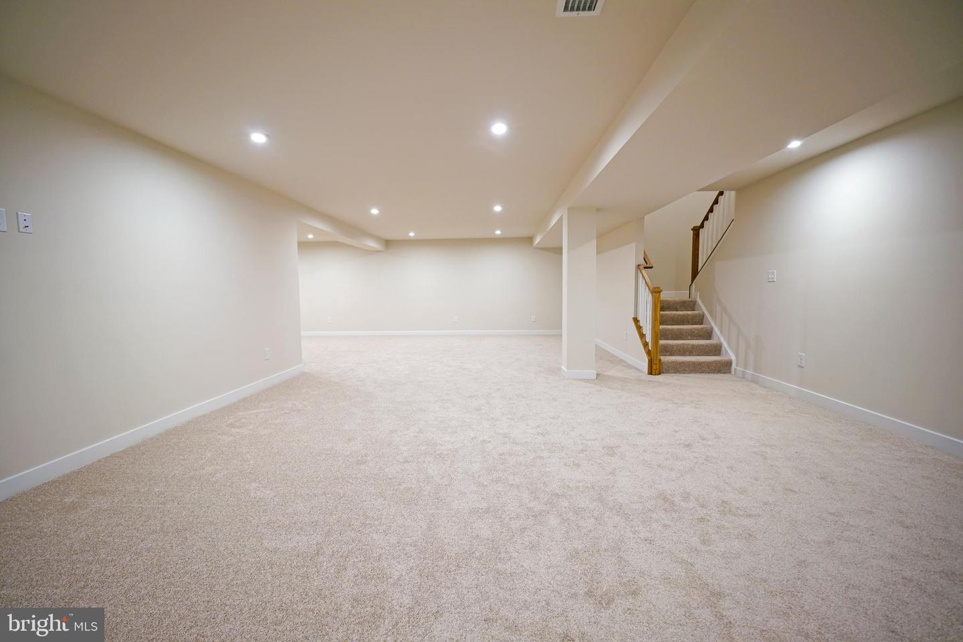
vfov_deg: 77.3
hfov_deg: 100.4
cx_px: 482
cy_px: 321
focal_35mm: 15
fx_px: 401
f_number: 2.8
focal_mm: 10
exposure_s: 1/30
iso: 320
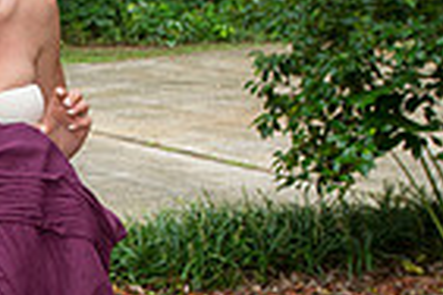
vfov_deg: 13.6
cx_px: -3
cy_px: 292
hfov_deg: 20.0
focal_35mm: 99
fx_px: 1218
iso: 320
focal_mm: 24
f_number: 4.5
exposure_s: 1/320
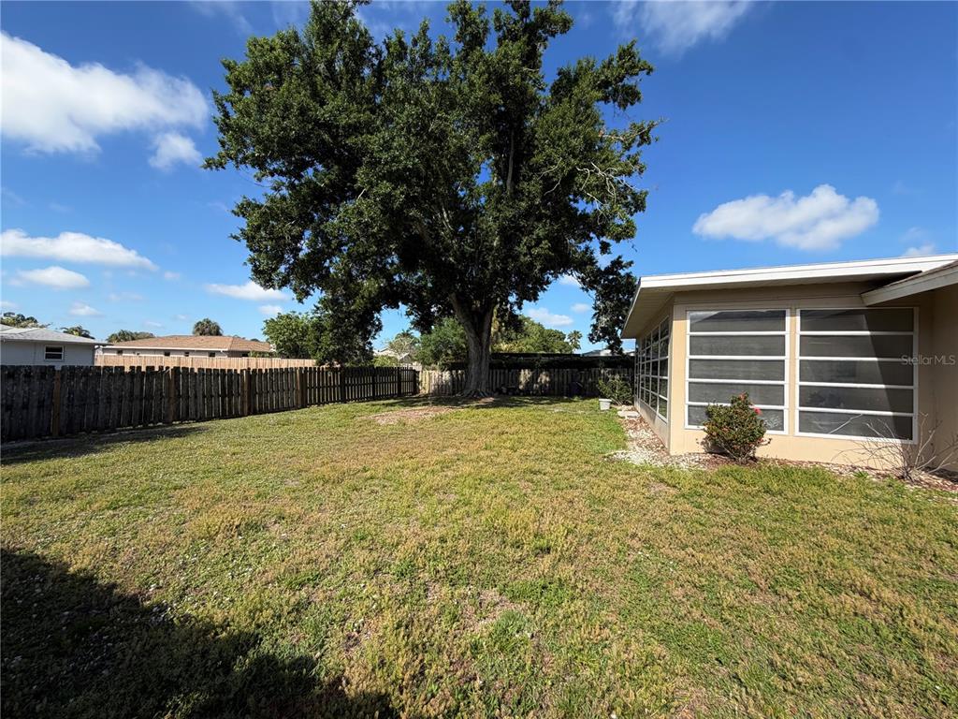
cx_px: 479
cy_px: 360
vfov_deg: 85.7
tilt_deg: +2.0
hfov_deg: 102.1
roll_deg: -1.7
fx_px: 387
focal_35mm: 14
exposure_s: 1/770
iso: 32
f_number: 2.2
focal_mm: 2.22
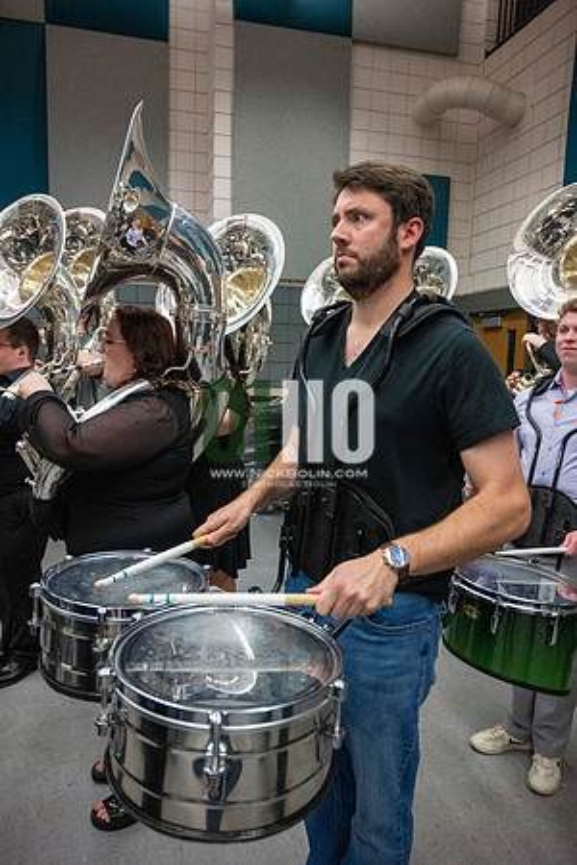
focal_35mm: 24
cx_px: 288
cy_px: 432
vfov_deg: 73.7
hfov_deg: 53.1
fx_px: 577
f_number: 4
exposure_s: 1/500
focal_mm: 24
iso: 10000
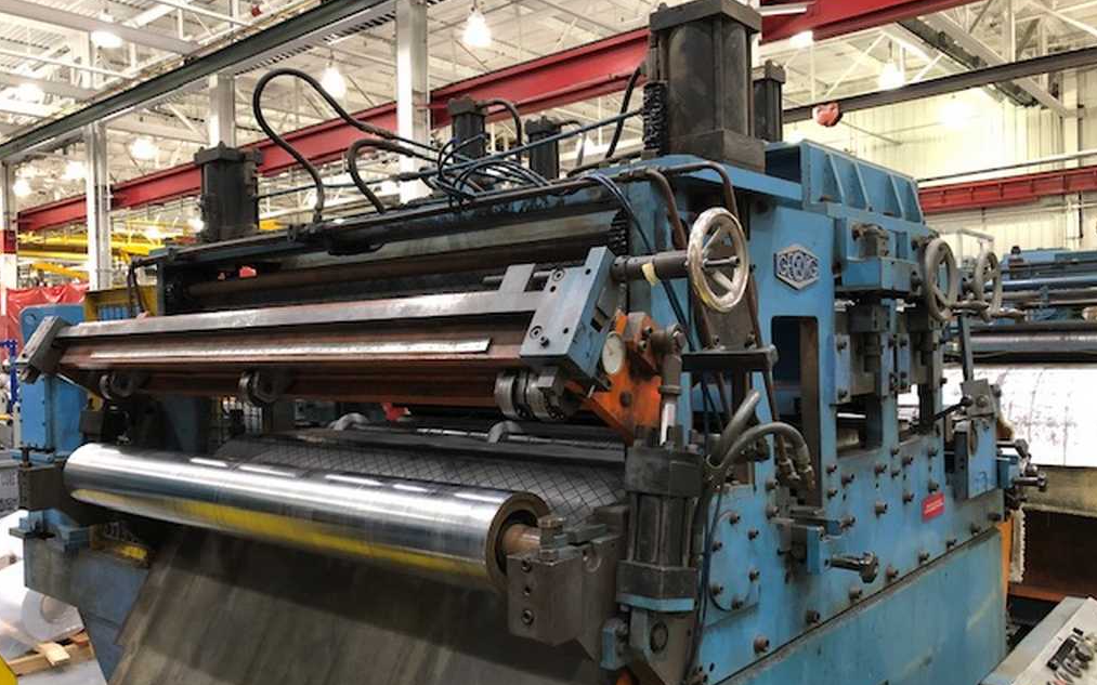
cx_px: 547
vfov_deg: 41.8
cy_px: 368
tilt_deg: -0.7
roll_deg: +1.4
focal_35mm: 30
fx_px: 897
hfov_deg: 62.9
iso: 100
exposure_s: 1/15
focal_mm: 3.99
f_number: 1.8
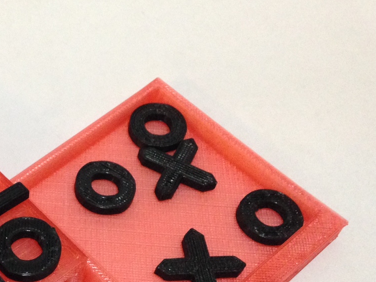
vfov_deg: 20.2
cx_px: 23
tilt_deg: -54.2
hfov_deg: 26.0
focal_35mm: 72
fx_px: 782
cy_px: 224
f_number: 2.4
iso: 250
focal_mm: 4.12
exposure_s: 1/20
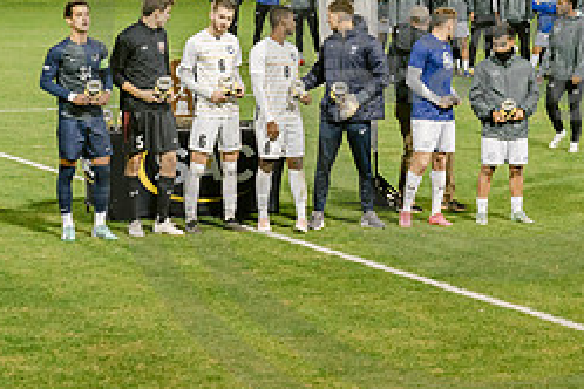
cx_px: 497
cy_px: 53
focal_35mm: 163
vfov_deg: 8.4
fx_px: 2644
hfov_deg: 12.5
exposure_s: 1/200
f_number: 4.5
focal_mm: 70
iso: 2000
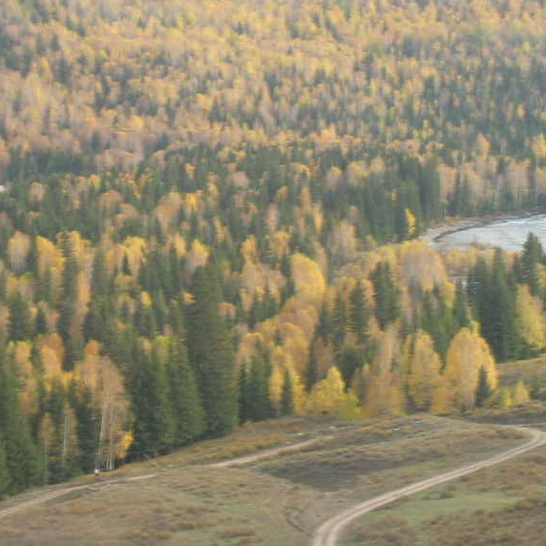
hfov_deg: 12.8
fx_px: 2427
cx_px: 369
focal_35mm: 136
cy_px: 241
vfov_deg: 12.8
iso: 50
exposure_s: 1/18.4
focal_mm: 14.3
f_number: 7.4
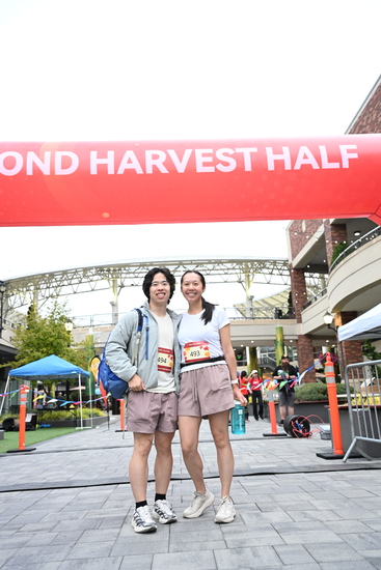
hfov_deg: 43.0
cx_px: 190
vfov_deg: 61.1
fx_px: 484
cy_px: 285
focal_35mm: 30
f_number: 4
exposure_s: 1/400
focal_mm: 30.5
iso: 3200
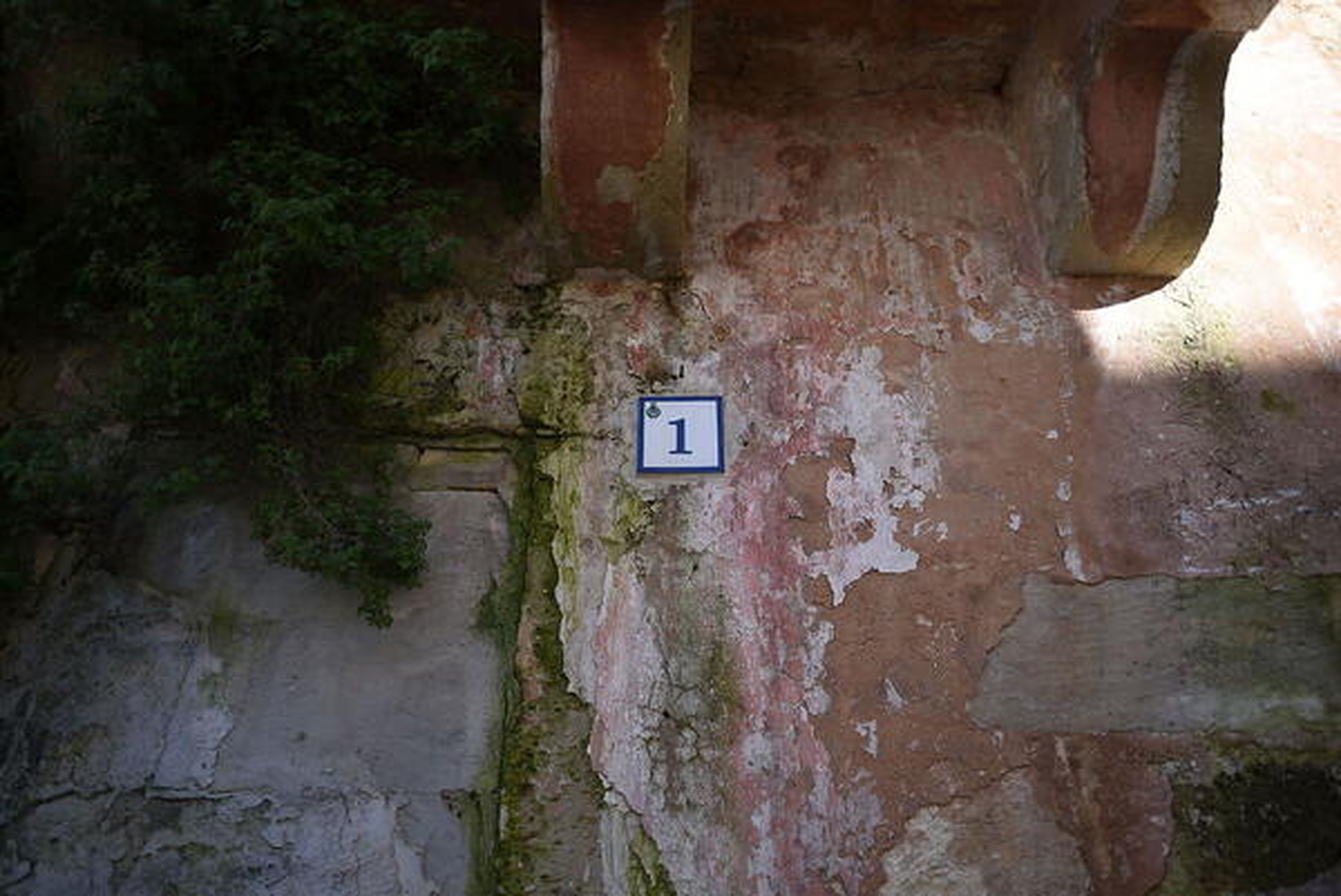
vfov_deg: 62.0
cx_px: 670
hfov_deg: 83.9
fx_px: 746
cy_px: 448
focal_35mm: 20
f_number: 1.8
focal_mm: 20
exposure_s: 1/1000
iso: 125
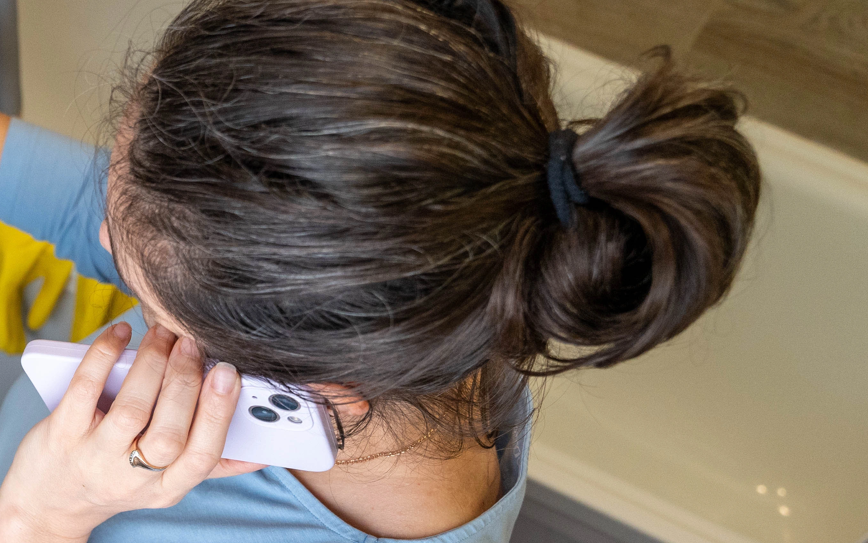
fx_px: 1277
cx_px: -15
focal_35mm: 54
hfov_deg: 34.0
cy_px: 470
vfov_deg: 23.5
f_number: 4
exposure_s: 1/160
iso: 1600
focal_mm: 24
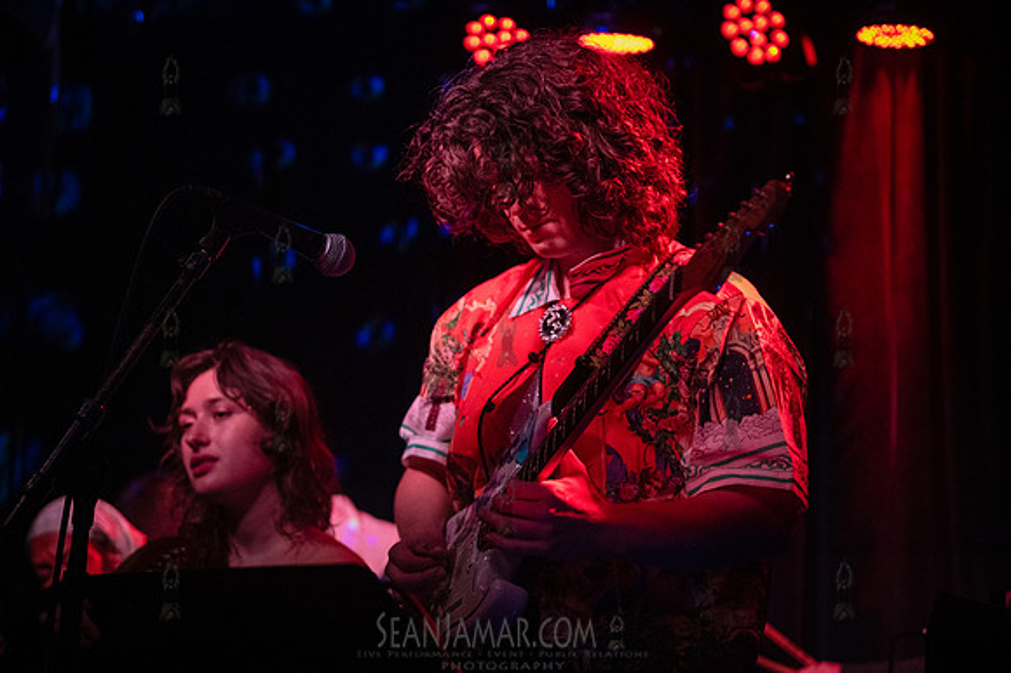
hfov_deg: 32.4
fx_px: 1740
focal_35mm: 62
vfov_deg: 21.9
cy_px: 336
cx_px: 506
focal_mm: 62
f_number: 3.5
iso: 12800
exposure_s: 1/250
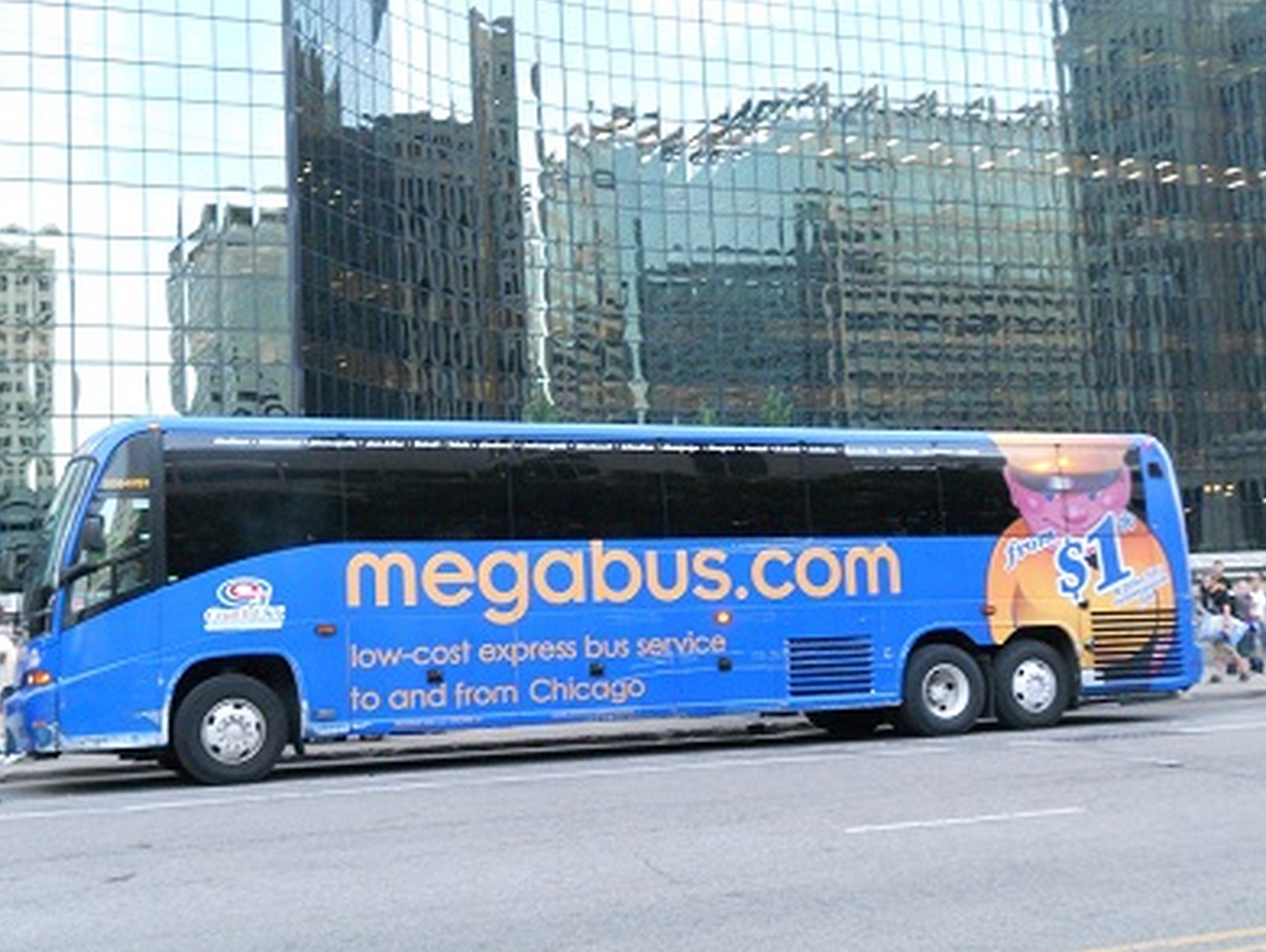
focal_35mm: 47
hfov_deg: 40.4
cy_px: 476
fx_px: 1721
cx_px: 635
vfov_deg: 30.9
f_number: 4.3
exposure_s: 1/30
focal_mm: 8.2
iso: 400
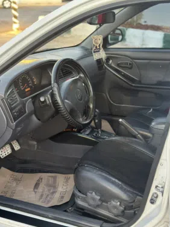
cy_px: 111
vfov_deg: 37.5
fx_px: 334
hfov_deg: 28.6
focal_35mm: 51
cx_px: 81
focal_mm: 6.86
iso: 400
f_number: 1.78
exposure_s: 1/50
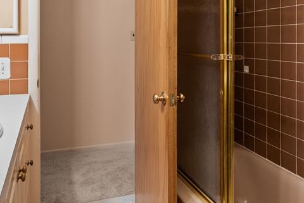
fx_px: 270
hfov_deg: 58.3
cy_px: 40
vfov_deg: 39.5
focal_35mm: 32
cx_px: 124
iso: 640
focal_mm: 10
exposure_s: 1/2
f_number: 5.6
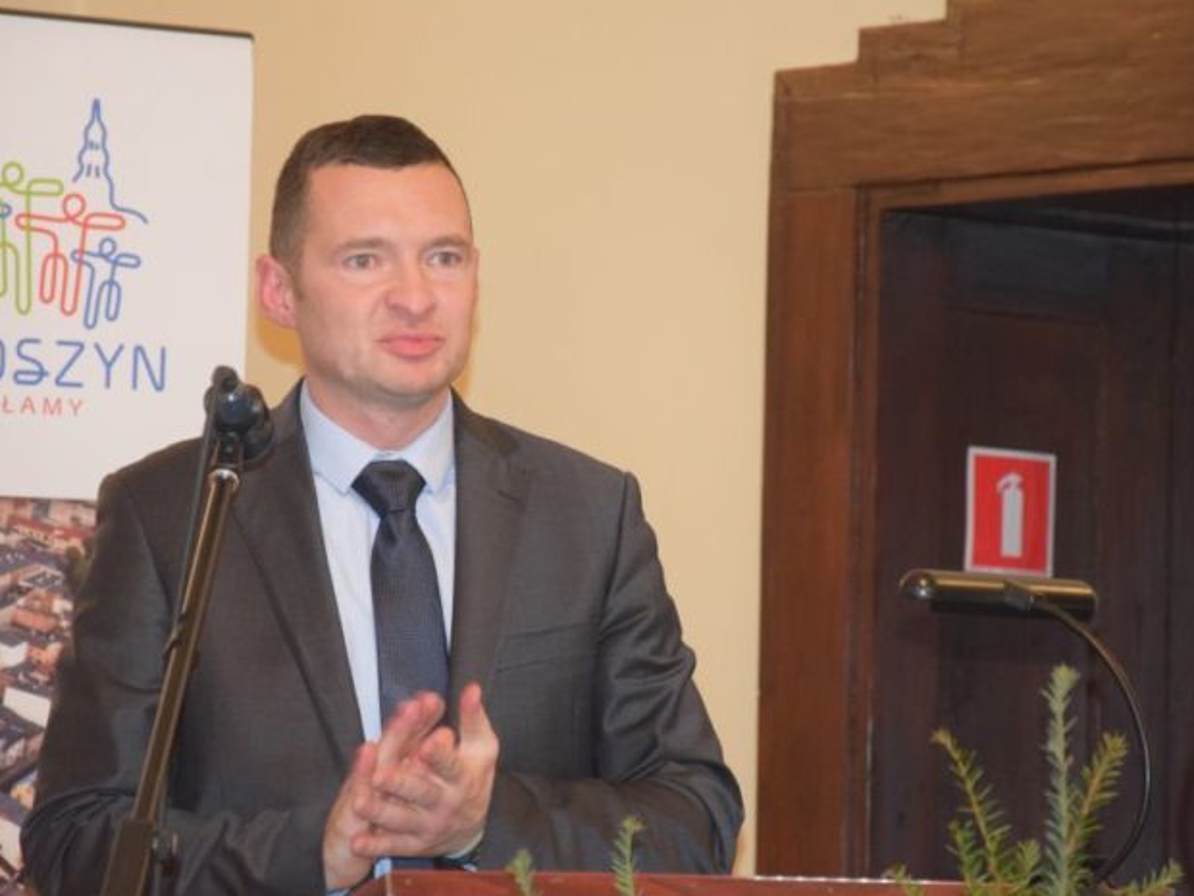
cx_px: 587
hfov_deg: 10.5
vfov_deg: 7.9
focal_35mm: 188
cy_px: 472
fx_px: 6471
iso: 3200
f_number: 5.6
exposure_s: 1/60
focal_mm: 105
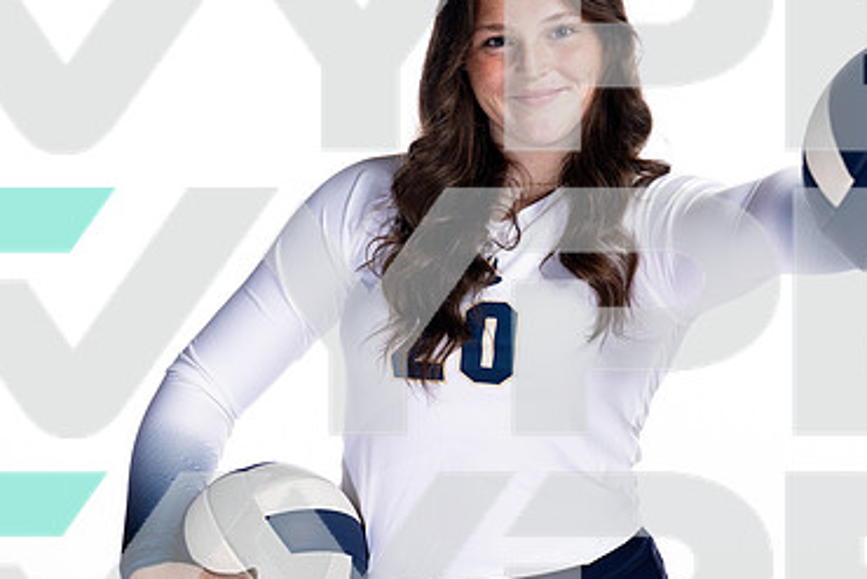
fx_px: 2385
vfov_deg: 13.8
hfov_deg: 20.6
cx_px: 499
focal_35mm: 99
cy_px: 326
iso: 100
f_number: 5.6
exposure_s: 1/250
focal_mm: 59
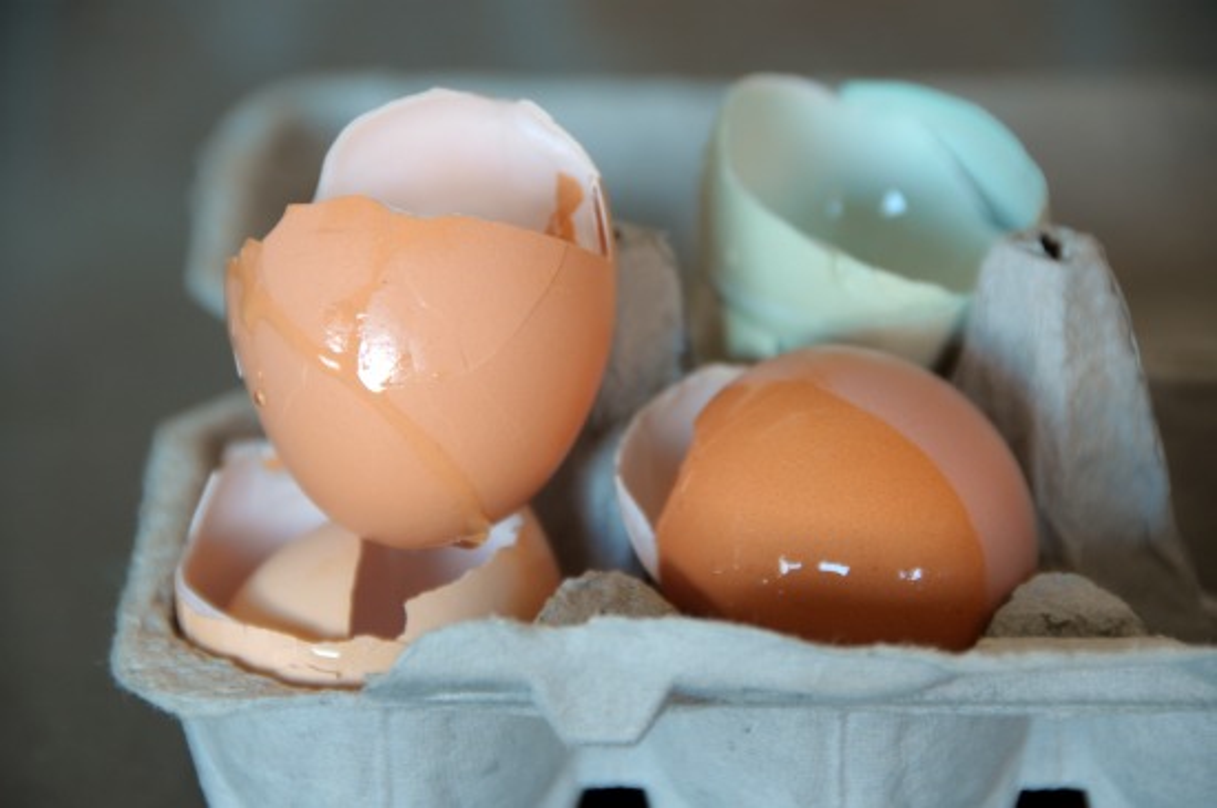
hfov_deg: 6.9
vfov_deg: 4.6
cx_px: 608
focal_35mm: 300
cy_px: 404
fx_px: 10127
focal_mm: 200
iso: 200
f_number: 5.6
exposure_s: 1/10
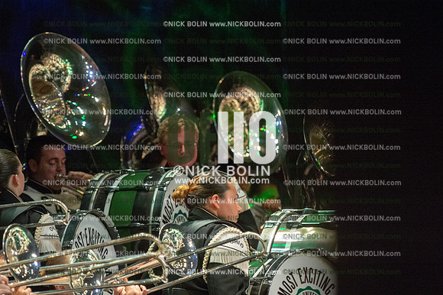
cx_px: 222
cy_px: 148
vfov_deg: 6.5
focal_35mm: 210
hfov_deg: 9.8
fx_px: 2583
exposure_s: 1/320
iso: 8000
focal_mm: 210
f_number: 5.6
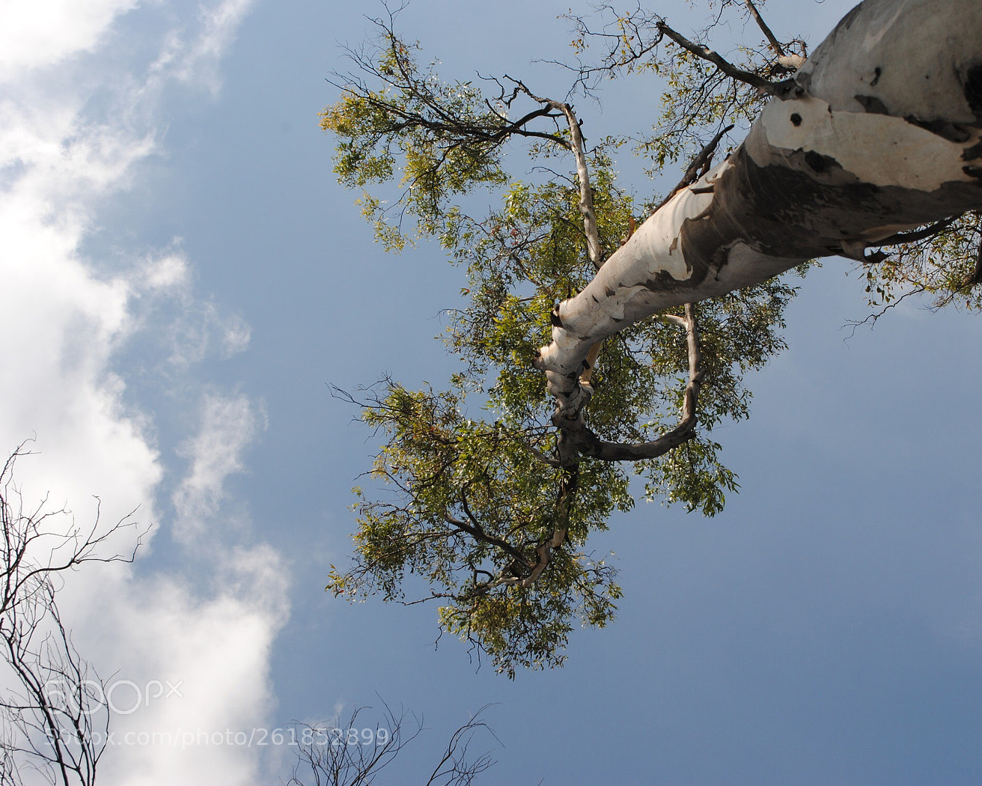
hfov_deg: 34.0
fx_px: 1599
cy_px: 395
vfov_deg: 27.6
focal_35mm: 55
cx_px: 596
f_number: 11
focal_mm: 32
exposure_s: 1/200
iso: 100
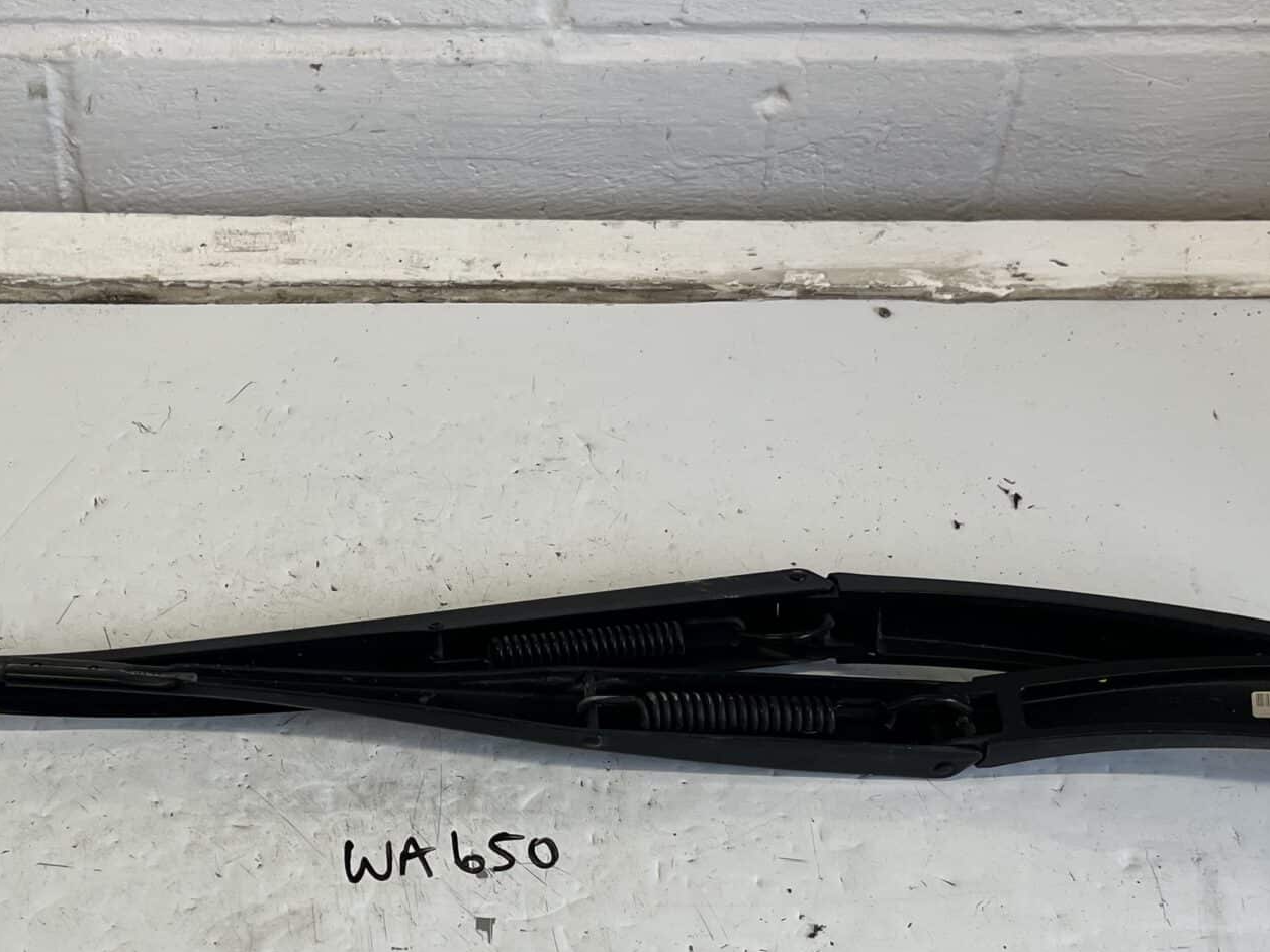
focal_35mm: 53
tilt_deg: -48.2
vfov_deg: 27.2
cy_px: 704
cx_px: 418
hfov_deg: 35.8
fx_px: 1944
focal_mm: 5.1
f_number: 1.6
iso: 50
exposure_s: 1/100
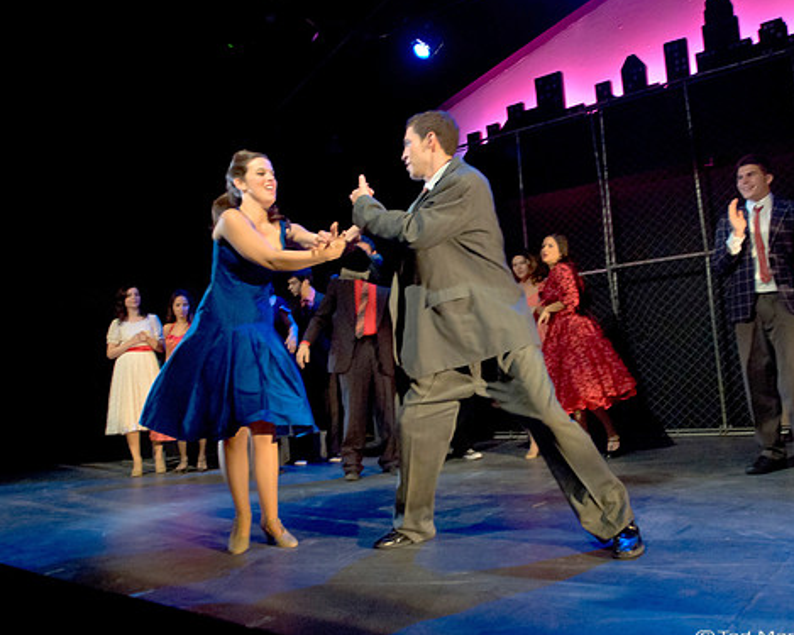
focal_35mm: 30
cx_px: 450
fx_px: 695
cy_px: 316
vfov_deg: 49.1
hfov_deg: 59.3
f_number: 2.8
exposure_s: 1/100
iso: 3200
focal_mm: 17
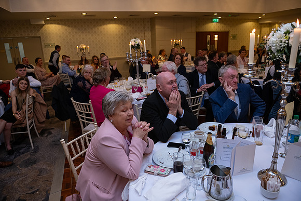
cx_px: 150
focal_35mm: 24
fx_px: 201
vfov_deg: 53.2
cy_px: 100
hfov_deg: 73.7
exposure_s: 1/160
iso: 1000
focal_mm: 24
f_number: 3.5
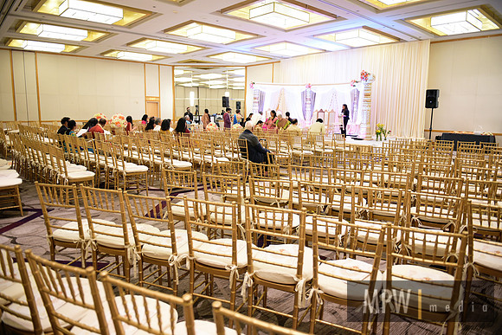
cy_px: 168
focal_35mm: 24
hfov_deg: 73.7
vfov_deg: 53.2
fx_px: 335
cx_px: 251
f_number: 2.8
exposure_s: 1/30
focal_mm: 24
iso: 500
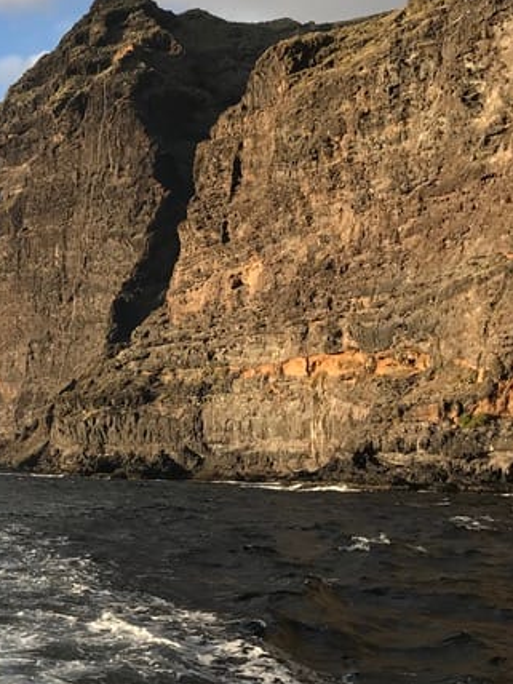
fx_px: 1324
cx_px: 8
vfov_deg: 28.8
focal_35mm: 67
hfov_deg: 21.2
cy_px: 251
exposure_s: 1/1212
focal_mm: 3.99
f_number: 1.8
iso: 20
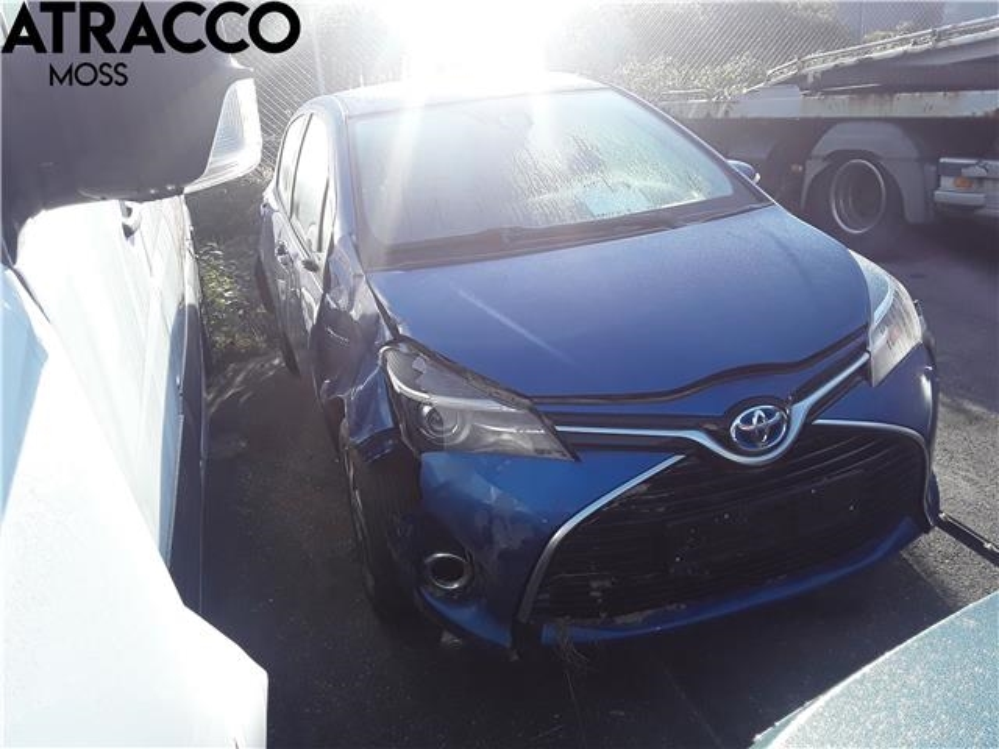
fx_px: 808
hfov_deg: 63.4
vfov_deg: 49.7
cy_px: 374
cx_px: 500
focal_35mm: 28
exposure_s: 1/502
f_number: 1.9
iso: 40
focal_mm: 2.91
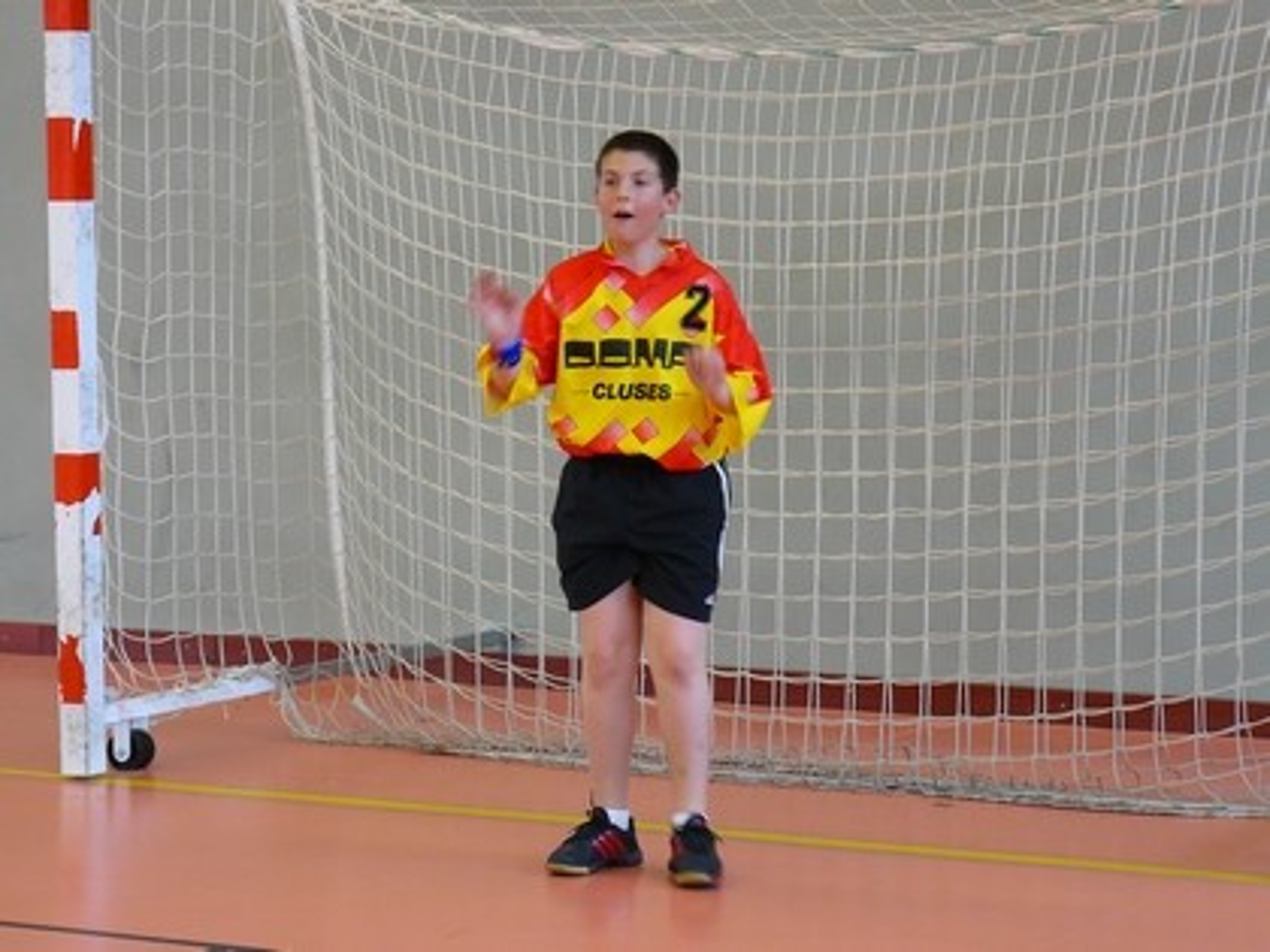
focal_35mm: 112
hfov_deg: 17.6
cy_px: 476
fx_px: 4109
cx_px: 635
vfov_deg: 13.2
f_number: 3.2
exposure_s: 1/30
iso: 125
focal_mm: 18.6
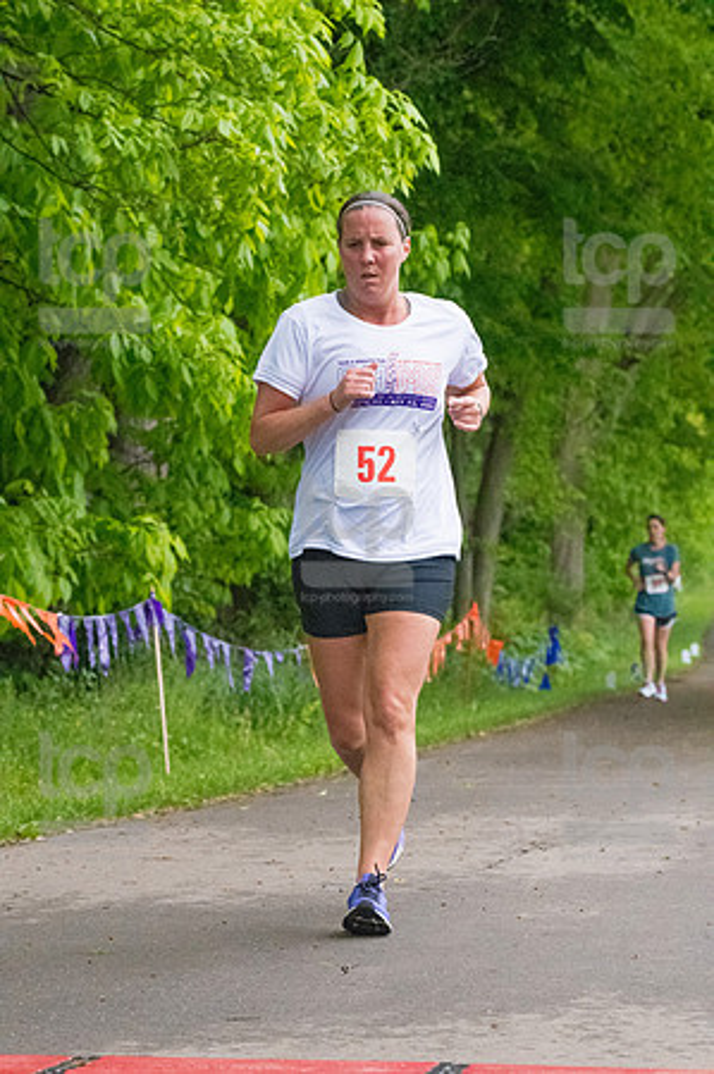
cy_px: 537
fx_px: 4025
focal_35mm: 135
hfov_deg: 10.1
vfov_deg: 15.2
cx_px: 357
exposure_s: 1/1250
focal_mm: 90
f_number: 5.6
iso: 6400
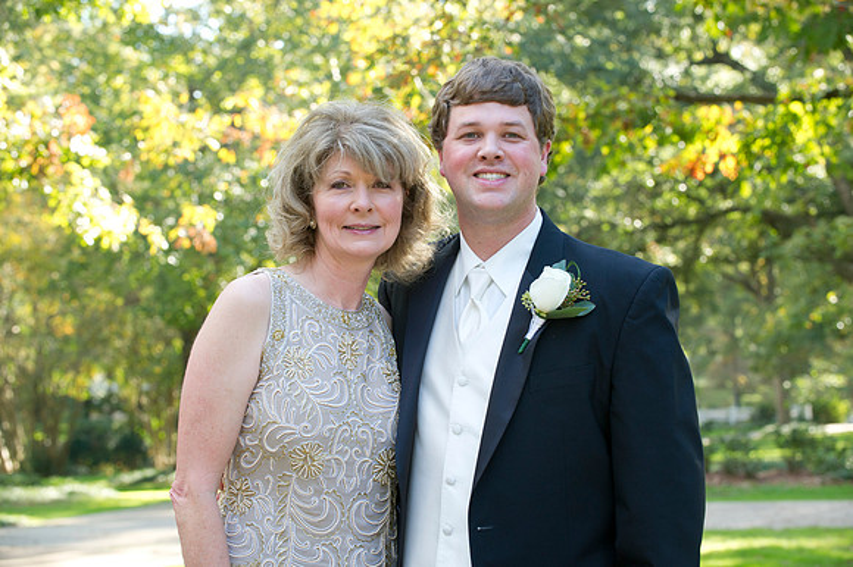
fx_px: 2321
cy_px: 284
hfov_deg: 20.8
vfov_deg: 13.9
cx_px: 426
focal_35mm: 98
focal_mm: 98
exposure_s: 1/100
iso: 500
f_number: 5.6
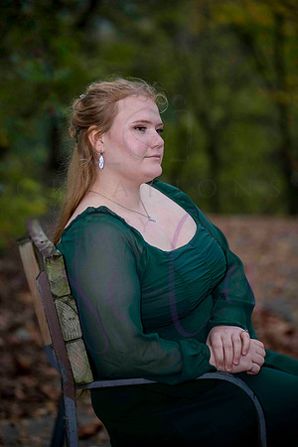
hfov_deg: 13.7
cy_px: 224
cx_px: 149
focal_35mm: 100
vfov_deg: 20.4
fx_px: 1242
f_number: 3.2
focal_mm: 100
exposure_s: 1/320
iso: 1600
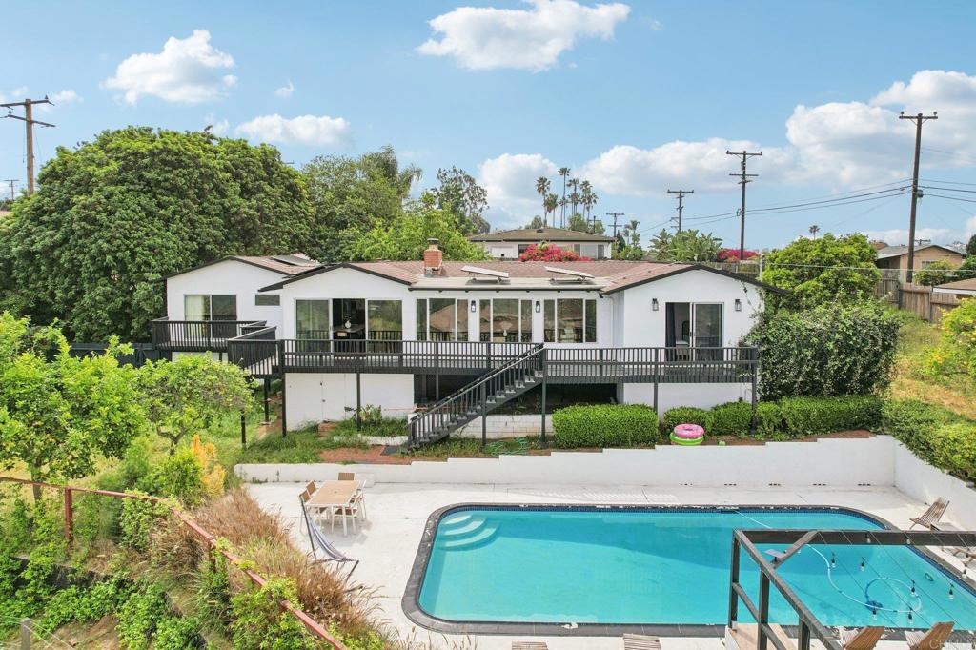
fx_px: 596
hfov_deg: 78.6
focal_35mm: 22
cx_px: 488
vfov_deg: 57.2
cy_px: 325
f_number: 2.8
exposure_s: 1/3200
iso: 100
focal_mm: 8.4
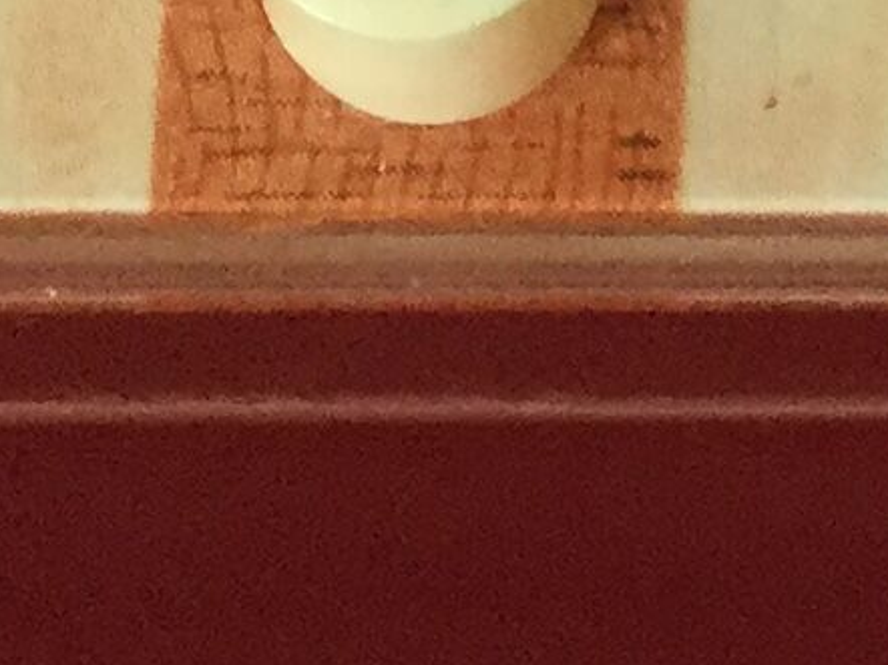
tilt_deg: -69.1
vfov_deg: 6.3
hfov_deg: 8.4
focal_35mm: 229
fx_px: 5871
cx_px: 1527
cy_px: -629
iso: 50
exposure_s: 1/33
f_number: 2.4
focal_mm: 3.3
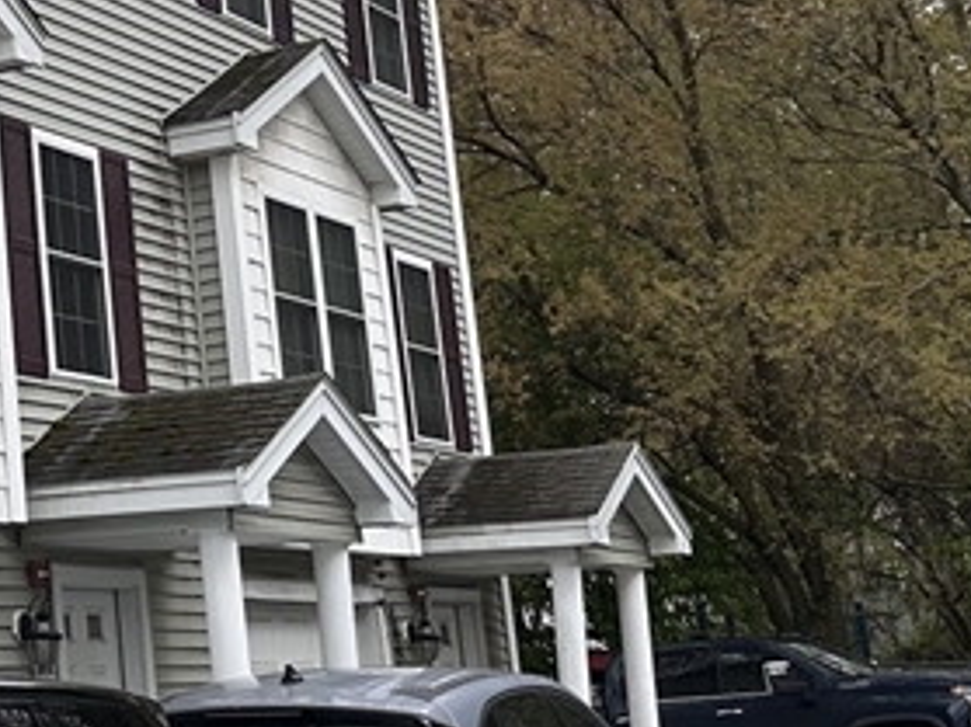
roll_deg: +1.9
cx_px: -202
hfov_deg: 20.7
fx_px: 2467
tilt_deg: +15.0
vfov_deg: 16.5
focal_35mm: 88
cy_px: 73
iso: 80
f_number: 1.78
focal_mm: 6.86
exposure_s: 1/2299
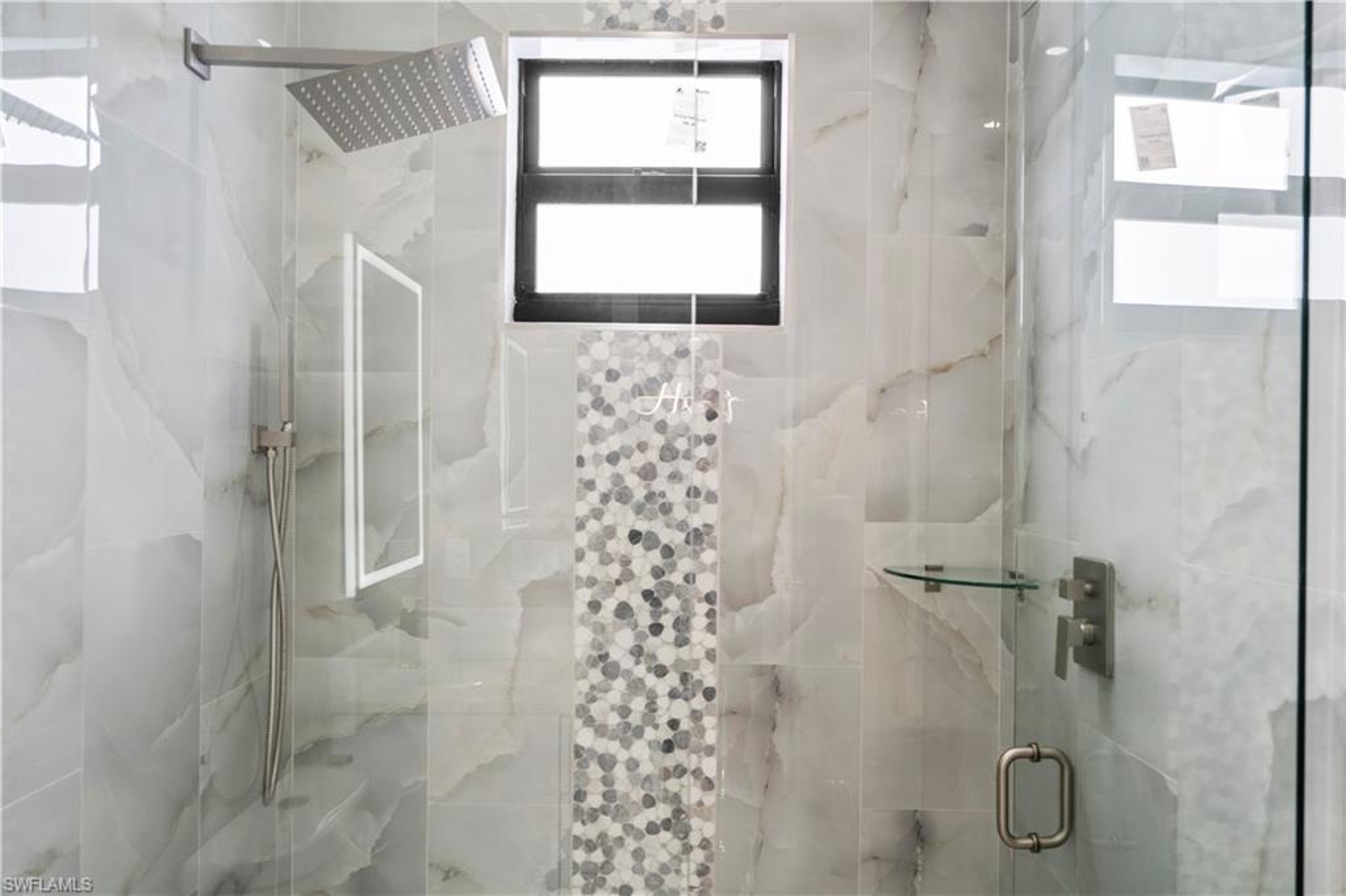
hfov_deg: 73.8
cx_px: 673
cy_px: 448
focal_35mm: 24
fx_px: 897
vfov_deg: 53.1
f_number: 4
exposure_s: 1/160
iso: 500
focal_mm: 24
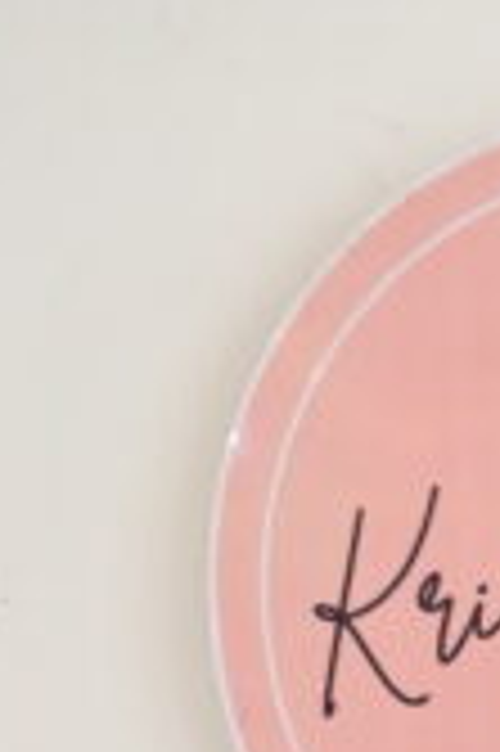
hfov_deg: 6.8
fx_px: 4050
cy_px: 1975
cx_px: 1036
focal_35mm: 194
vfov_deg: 9.2
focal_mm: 36
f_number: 6.3
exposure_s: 1/200
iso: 640
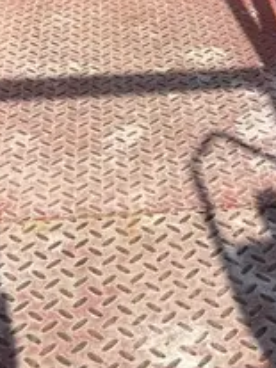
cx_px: 264
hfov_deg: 15.8
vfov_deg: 18.2
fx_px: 979
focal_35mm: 92
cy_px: -234
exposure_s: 1/3745
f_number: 1.6
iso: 50
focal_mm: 5.1
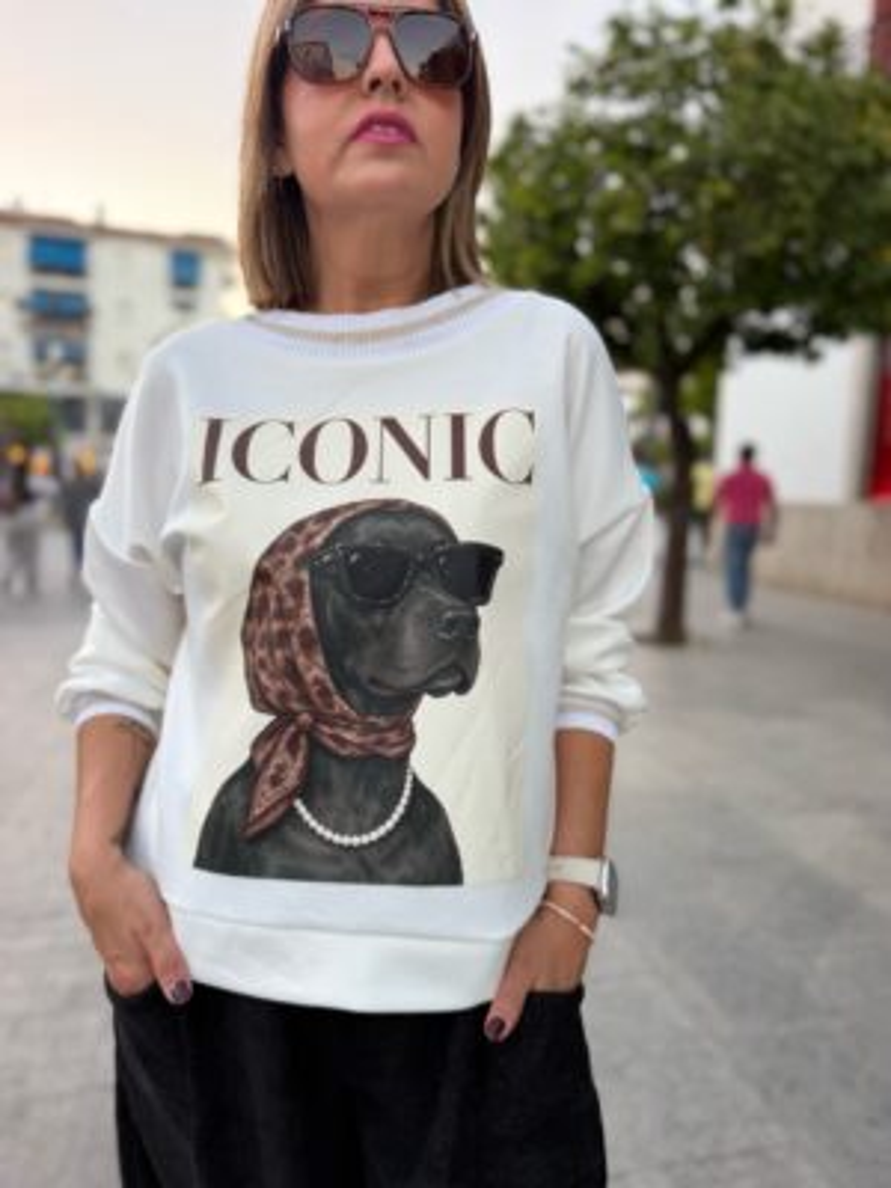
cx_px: 446
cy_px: 594
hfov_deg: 56.8
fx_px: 824
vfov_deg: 71.6
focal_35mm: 24
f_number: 1.78
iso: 100
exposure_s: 1/121
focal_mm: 6.76
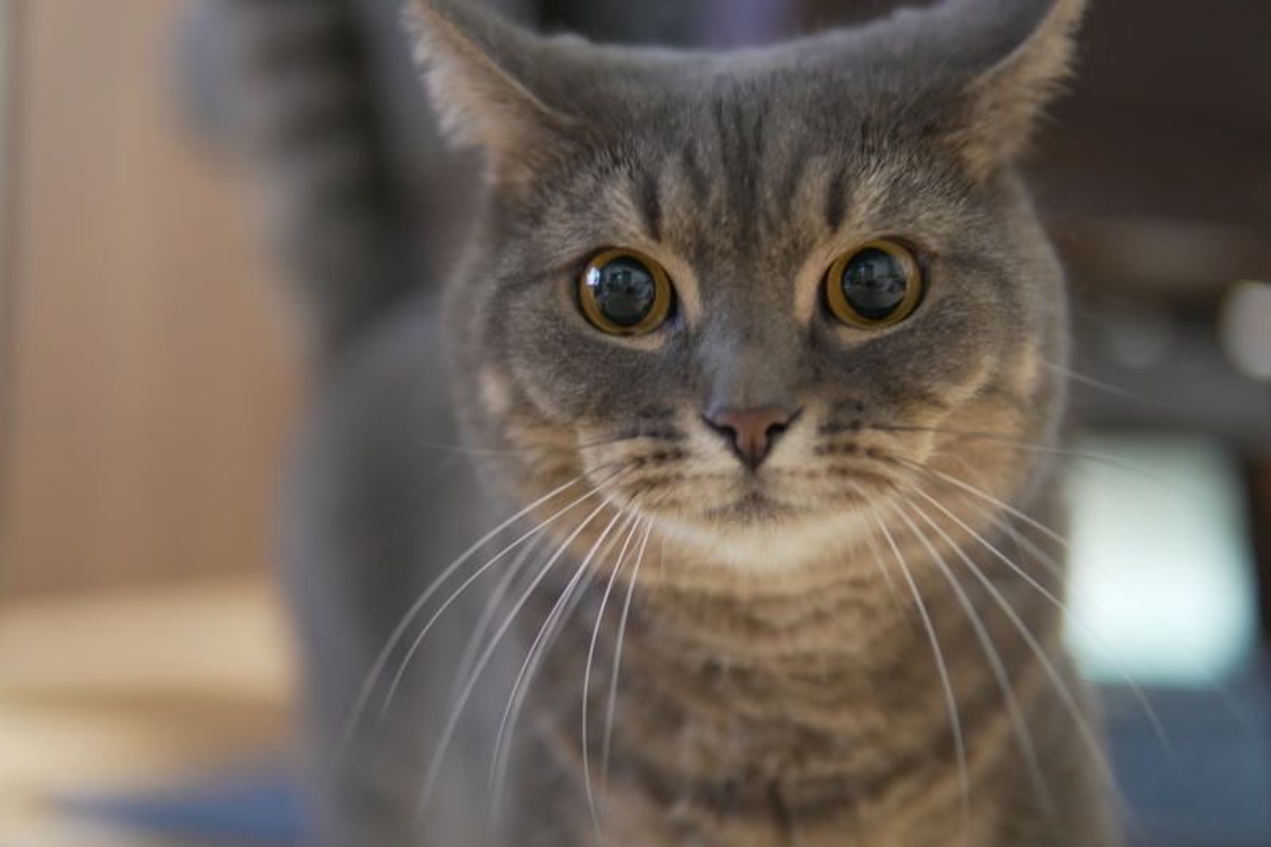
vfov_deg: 29.9
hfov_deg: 43.6
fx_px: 1588
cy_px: 424
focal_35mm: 45
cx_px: 636
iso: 1000
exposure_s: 1/50
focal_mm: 30
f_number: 1.4
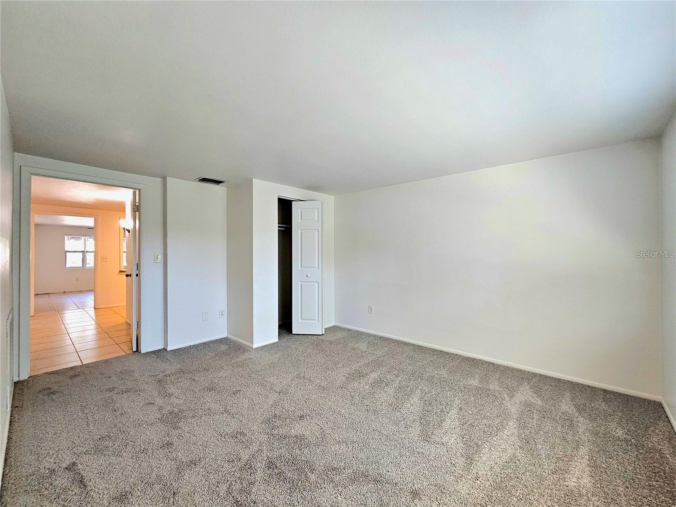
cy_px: 254
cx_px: 338
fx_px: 254
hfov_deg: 106.2
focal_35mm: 13
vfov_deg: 89.9
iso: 160
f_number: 2.2
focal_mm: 2.2
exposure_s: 1/60.2
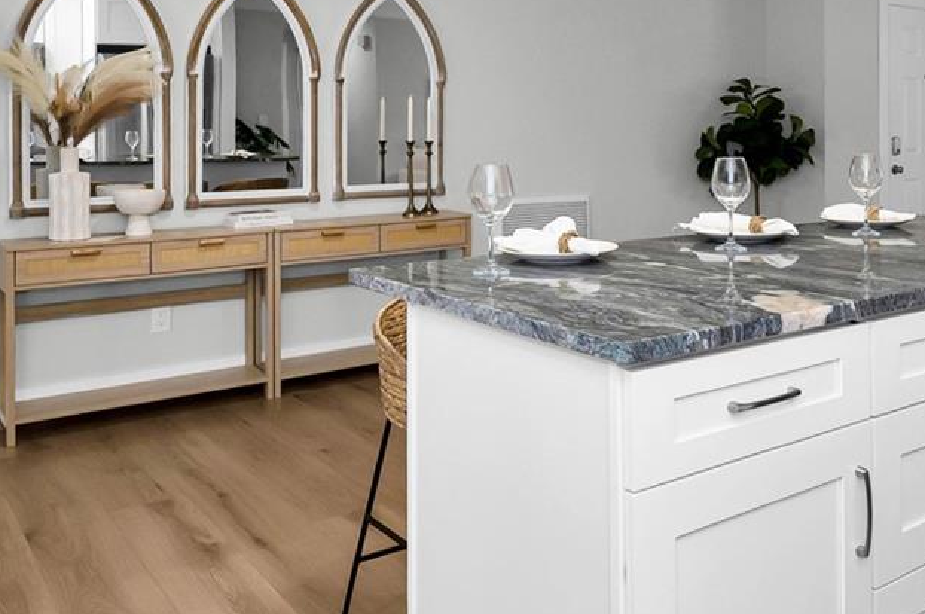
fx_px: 924
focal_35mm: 36
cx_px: 590
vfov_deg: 35.9
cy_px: 149
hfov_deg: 52.5
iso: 320
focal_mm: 14
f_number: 7.1
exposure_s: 1/50
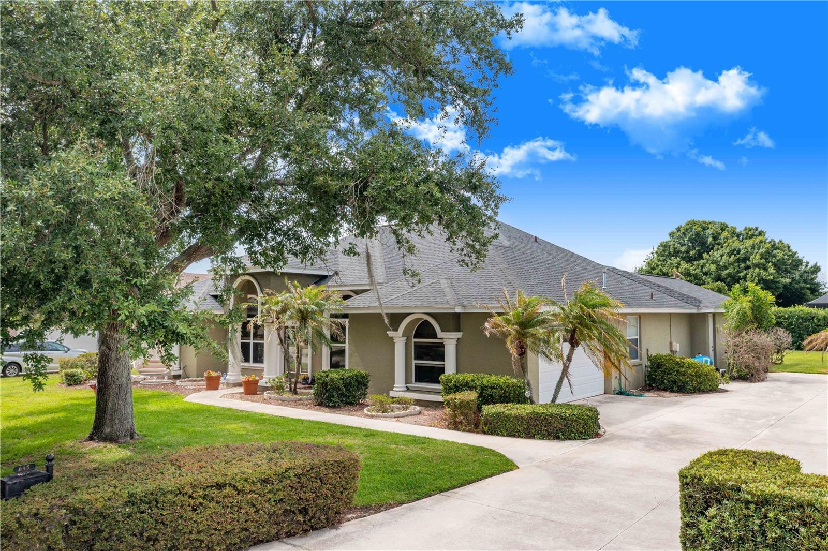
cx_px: 414
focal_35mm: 28
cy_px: 276
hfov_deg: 65.5
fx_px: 644
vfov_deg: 46.4
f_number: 5.6
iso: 100
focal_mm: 10.26
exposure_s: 1/400
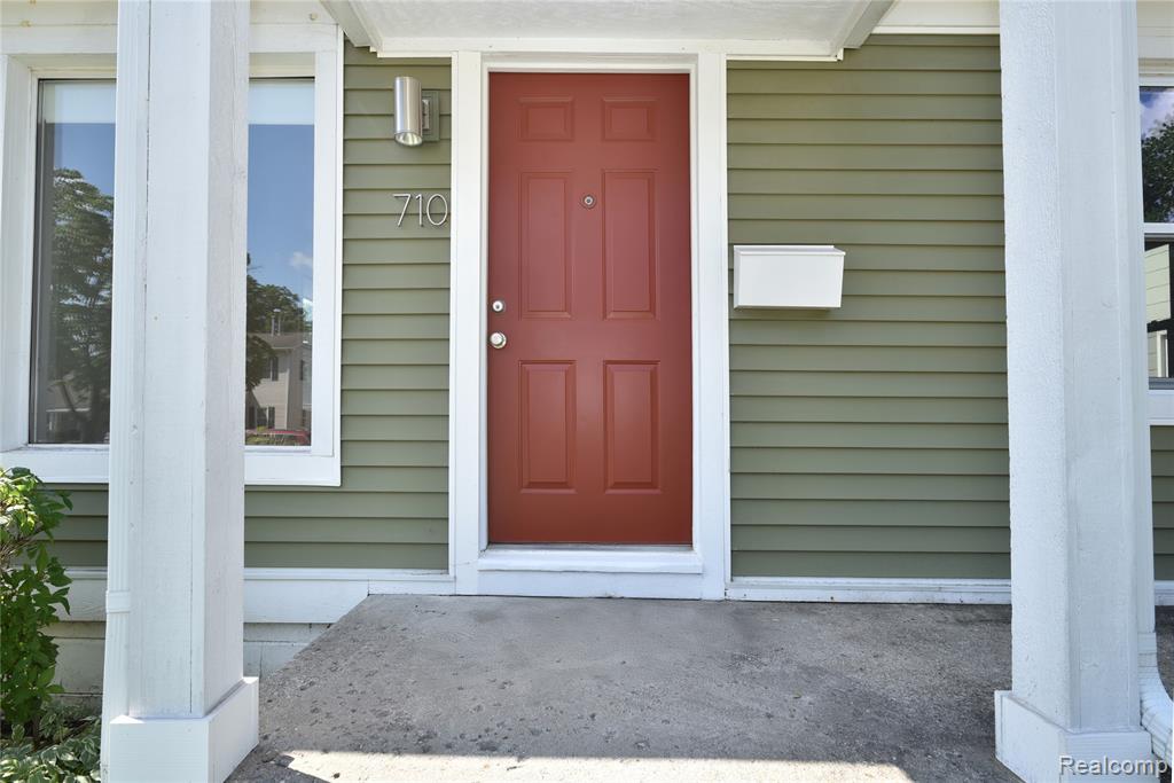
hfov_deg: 93.3
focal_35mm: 17
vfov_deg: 70.5
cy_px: 392
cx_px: 587
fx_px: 554
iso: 100
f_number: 9
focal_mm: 17
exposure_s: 1/60
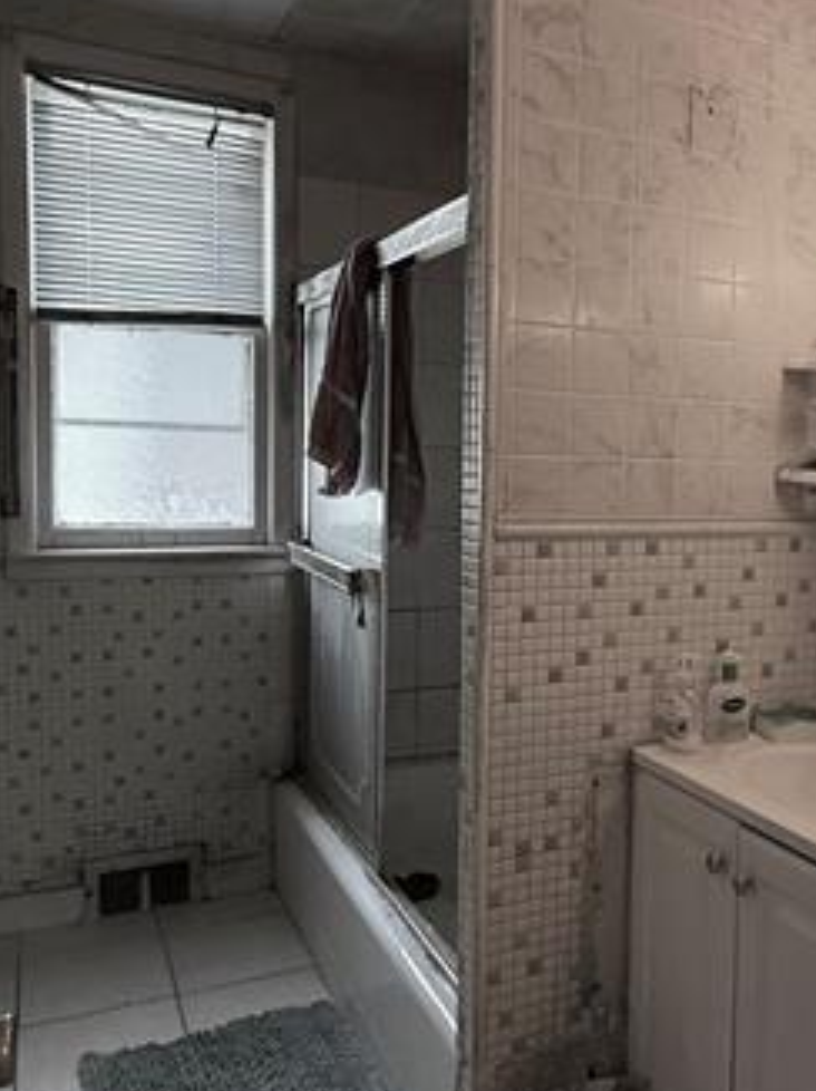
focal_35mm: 33
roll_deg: -1.4
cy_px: 552
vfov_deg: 55.4
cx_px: 602
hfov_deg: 41.7
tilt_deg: -3.5
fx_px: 1039
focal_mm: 2.22
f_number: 2.2
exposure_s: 1/120
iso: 400
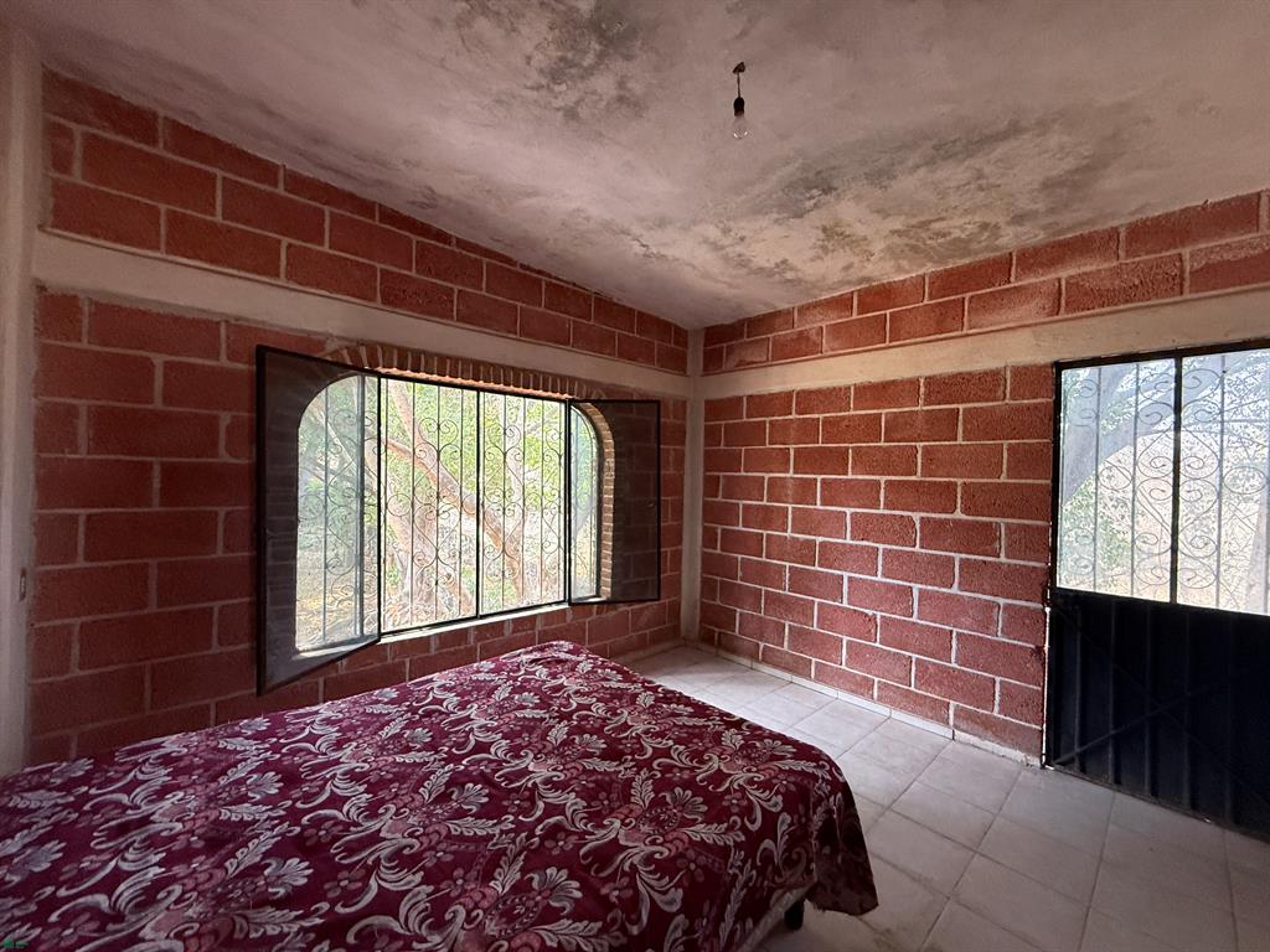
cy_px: 476
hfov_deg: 102.1
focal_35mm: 14
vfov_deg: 85.7
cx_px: 635
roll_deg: -1.7
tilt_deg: +0.3
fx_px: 514
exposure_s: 1/83
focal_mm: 2.22
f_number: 2.2
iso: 320
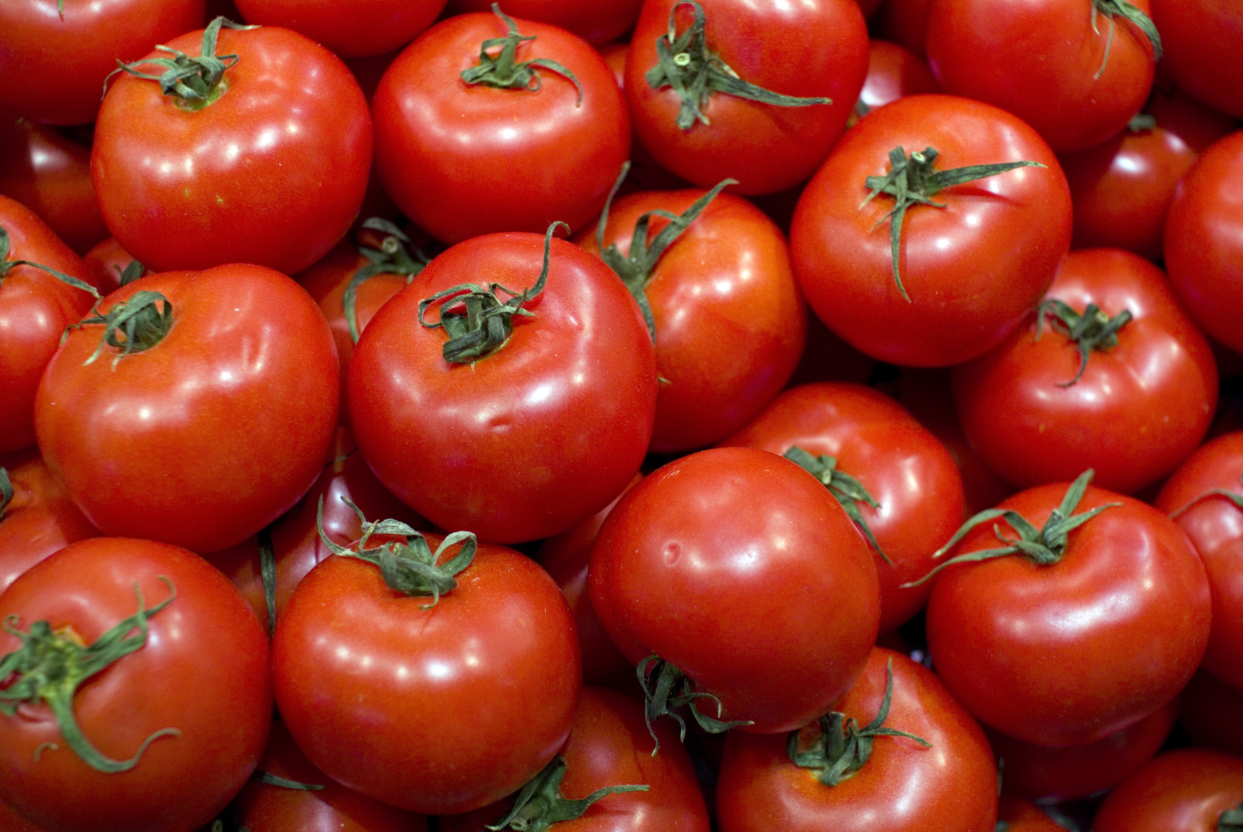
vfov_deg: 29.9
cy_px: 416
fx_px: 1556
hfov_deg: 43.6
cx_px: 622
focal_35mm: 45
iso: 400
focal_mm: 30
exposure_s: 1/60
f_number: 4
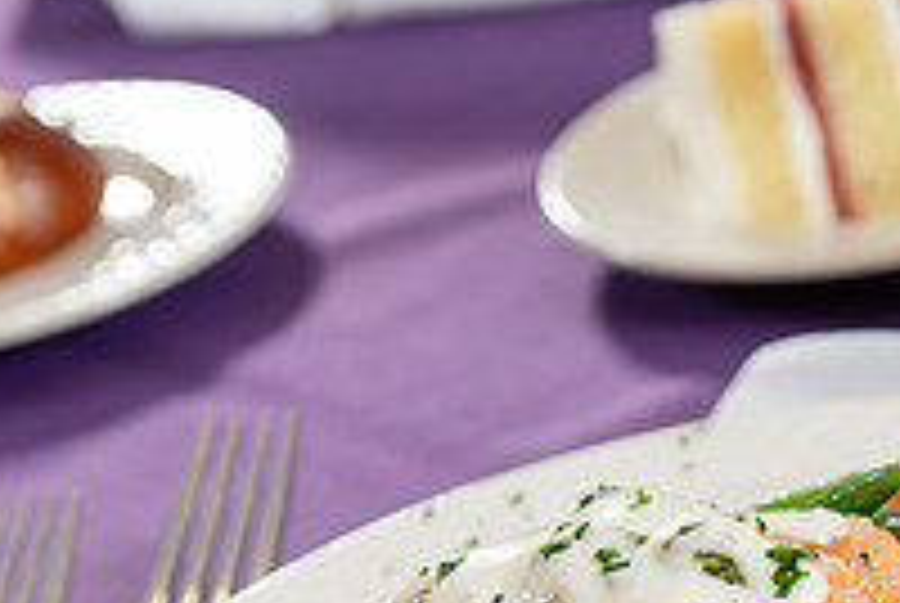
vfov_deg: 8.4
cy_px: 767
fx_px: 4056
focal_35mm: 162
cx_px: 837
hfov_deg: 12.6
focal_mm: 56
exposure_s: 1/200
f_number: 4
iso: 400
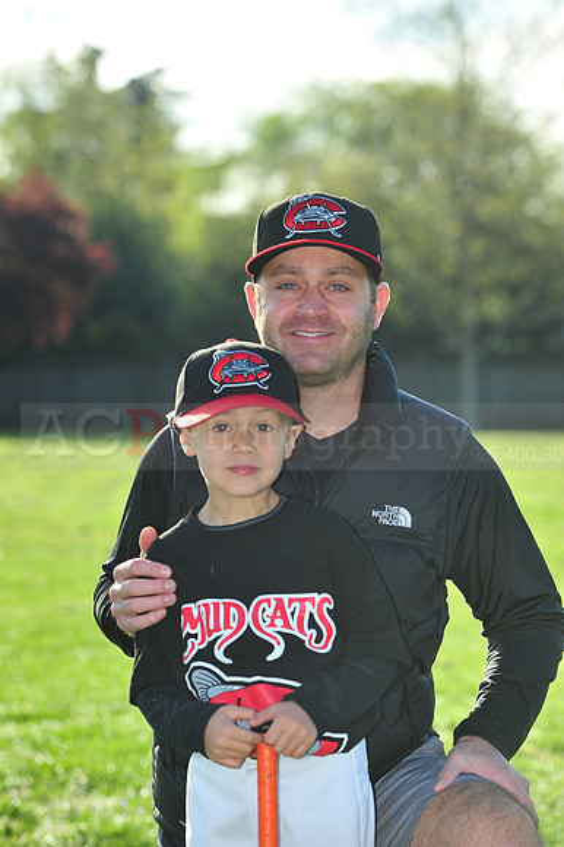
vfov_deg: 13.3
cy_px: 424
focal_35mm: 155
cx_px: 282
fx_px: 3647
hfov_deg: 8.8
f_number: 7.1
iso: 400
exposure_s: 1/1000
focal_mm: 155
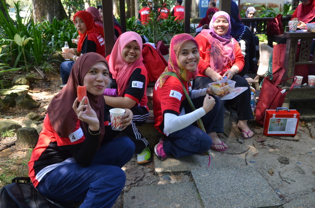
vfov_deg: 39.8
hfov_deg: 57.3
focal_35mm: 33
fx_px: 288
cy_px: 104
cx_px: 158
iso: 400
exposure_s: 1/125
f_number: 4
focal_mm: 22
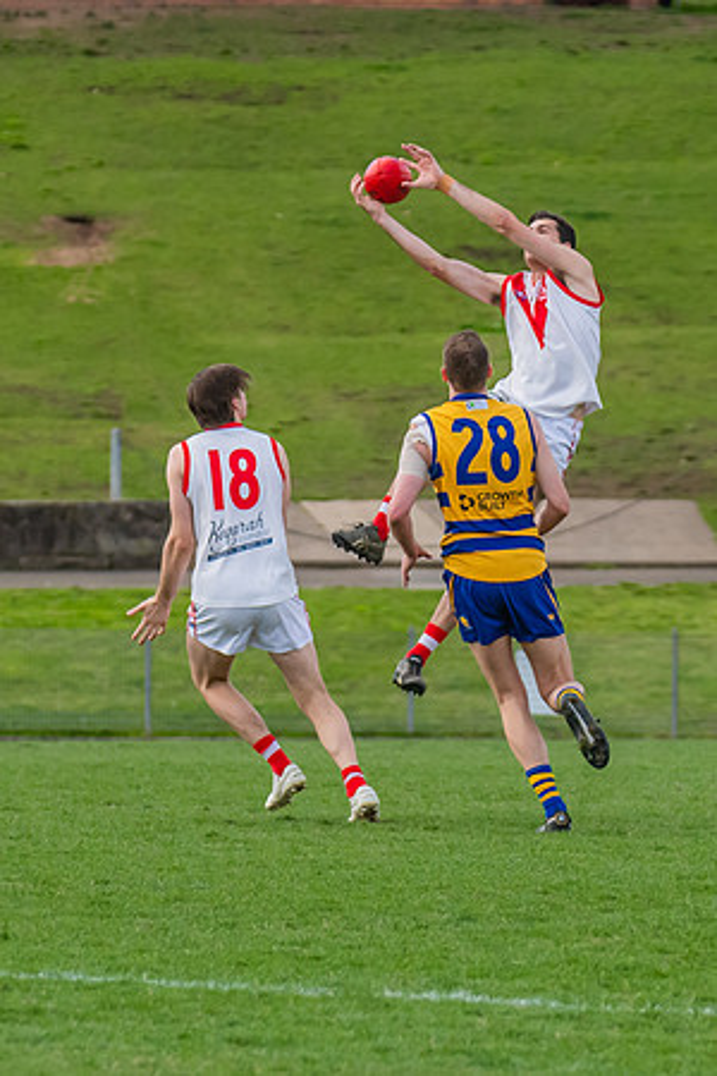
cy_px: 521
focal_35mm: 571
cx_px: 426
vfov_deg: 3.6
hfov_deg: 2.4
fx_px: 17052
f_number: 5
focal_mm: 210
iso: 800
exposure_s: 1/1600
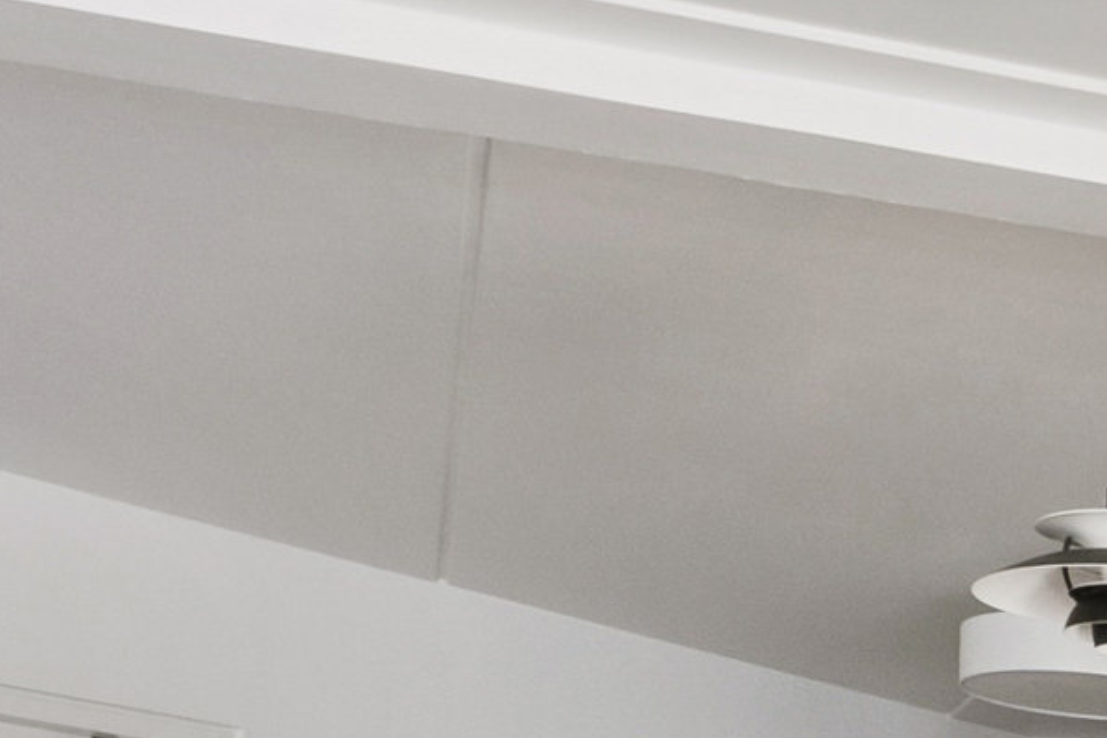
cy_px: 1118
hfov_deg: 17.7
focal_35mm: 90
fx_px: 2767
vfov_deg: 14.2
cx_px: 2061
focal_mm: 12
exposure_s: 1/10
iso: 200
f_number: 10
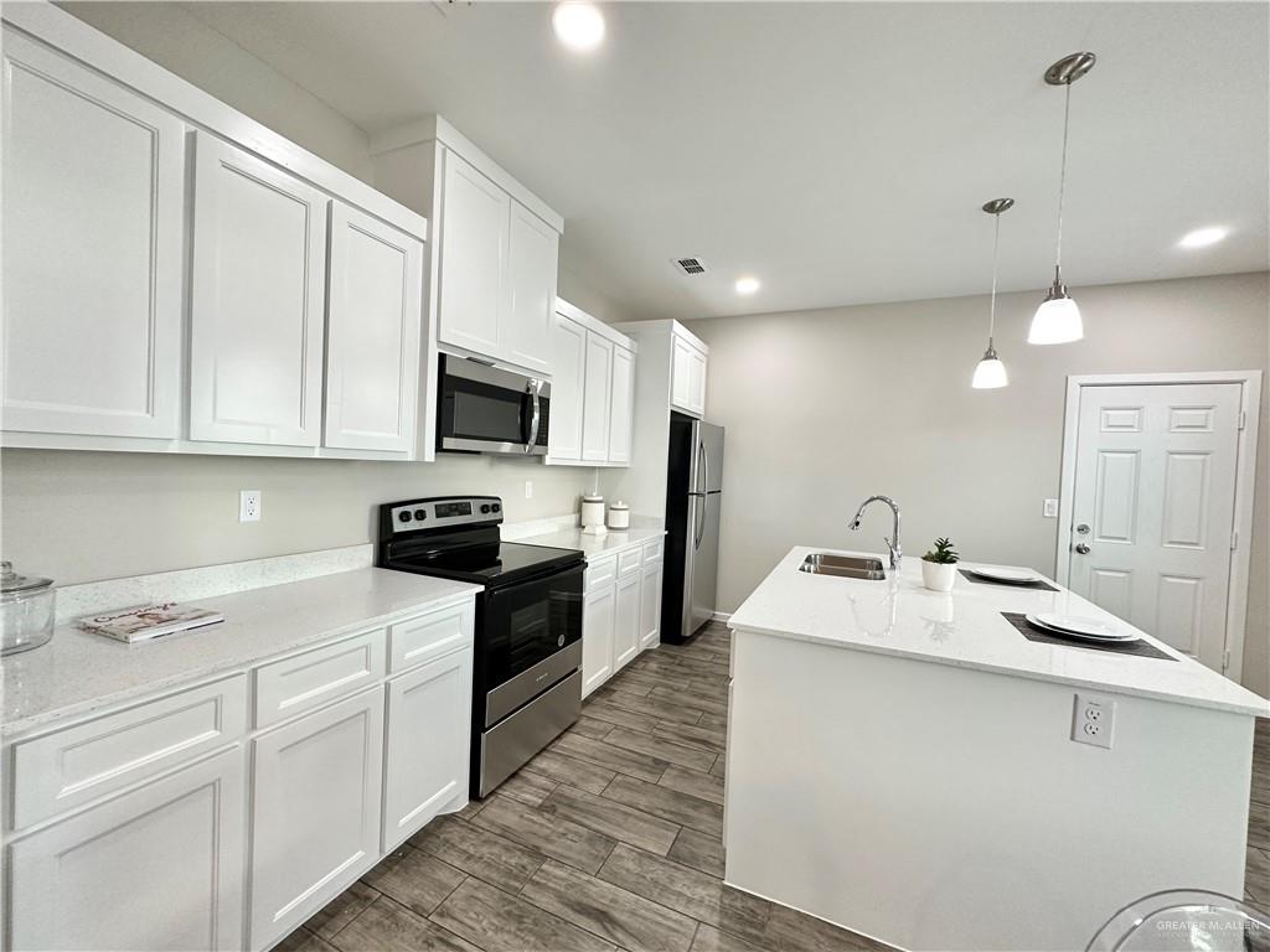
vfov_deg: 85.7
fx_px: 514
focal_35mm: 14
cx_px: 635
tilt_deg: -1.3
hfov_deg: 102.1
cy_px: 476
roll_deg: -2.4
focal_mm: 2.22
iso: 320
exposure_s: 1/120
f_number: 2.2
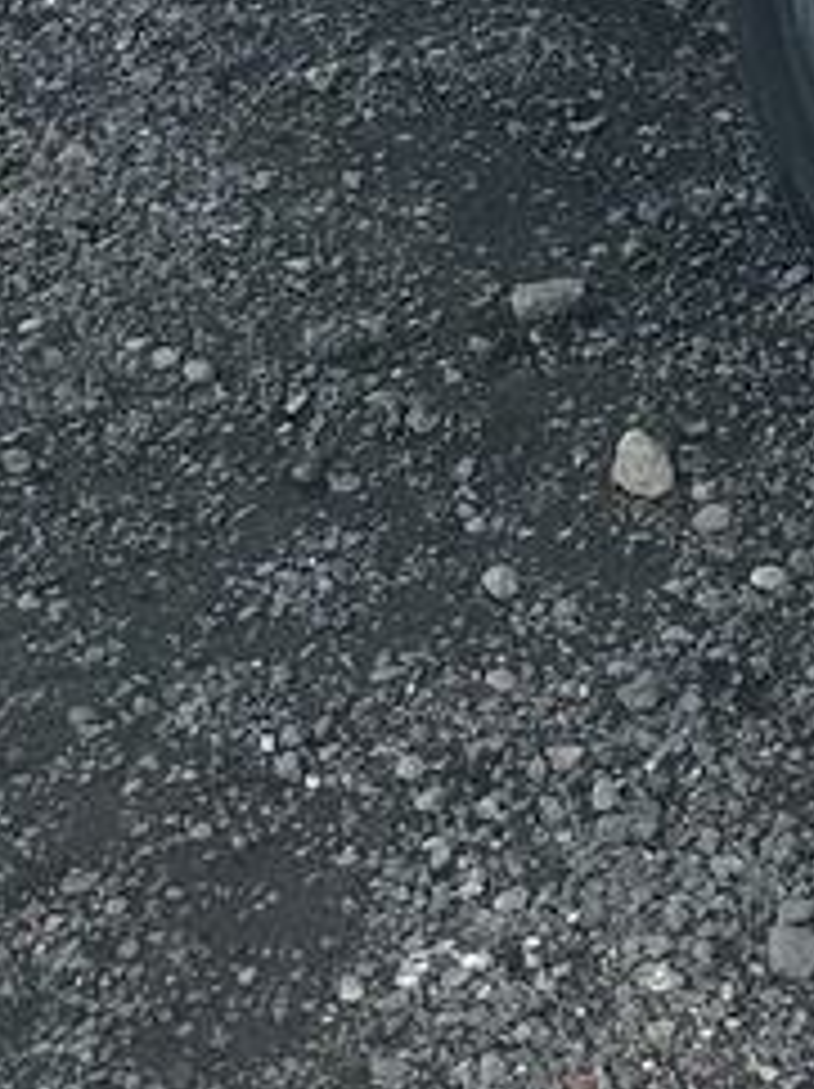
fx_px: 2795
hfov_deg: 15.0
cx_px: 1318
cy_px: -814
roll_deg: -1.3
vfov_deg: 18.0
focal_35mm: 89
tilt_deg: -8.4
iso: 80
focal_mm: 6.86
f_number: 1.78
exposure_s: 1/3247
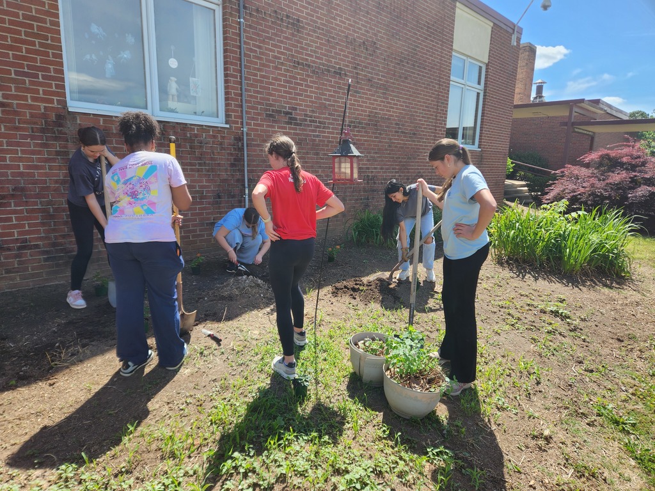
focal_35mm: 23
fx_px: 435
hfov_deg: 73.9
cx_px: 328
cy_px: 246
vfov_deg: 58.9
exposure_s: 1/722
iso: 20
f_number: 1.8
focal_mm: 5.4
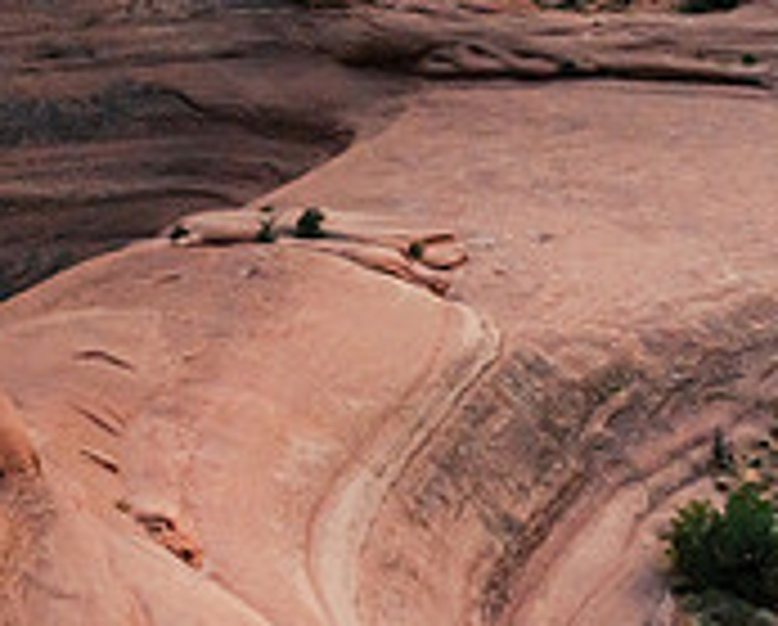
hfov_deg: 17.0
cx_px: 319
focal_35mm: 113
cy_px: 25
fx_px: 2606
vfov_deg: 13.5
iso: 800
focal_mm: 24
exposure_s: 1/13
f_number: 6.3
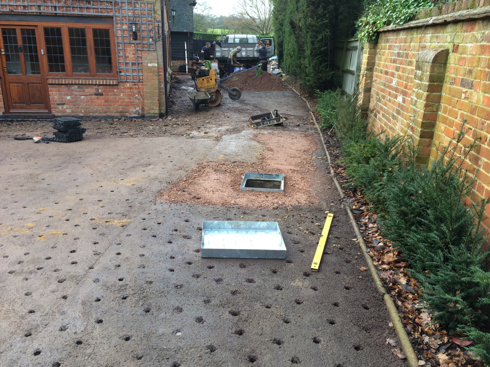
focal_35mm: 30
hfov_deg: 60.0
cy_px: 184
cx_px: 245
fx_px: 425
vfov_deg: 46.8
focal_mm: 4.12
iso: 40
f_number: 2.2
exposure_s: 1/60
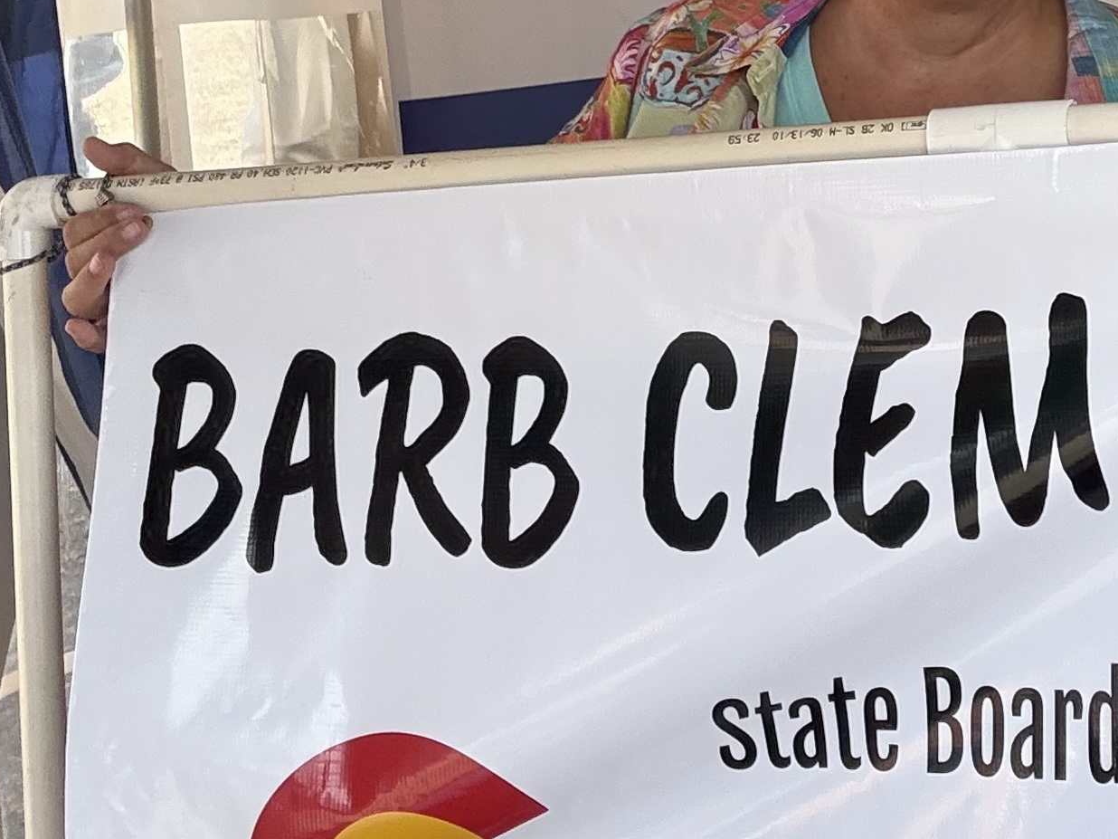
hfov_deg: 25.4
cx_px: 933
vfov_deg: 18.8
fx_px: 2422
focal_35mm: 75
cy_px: -95
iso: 32
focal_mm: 2.69
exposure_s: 1/263
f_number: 1.9
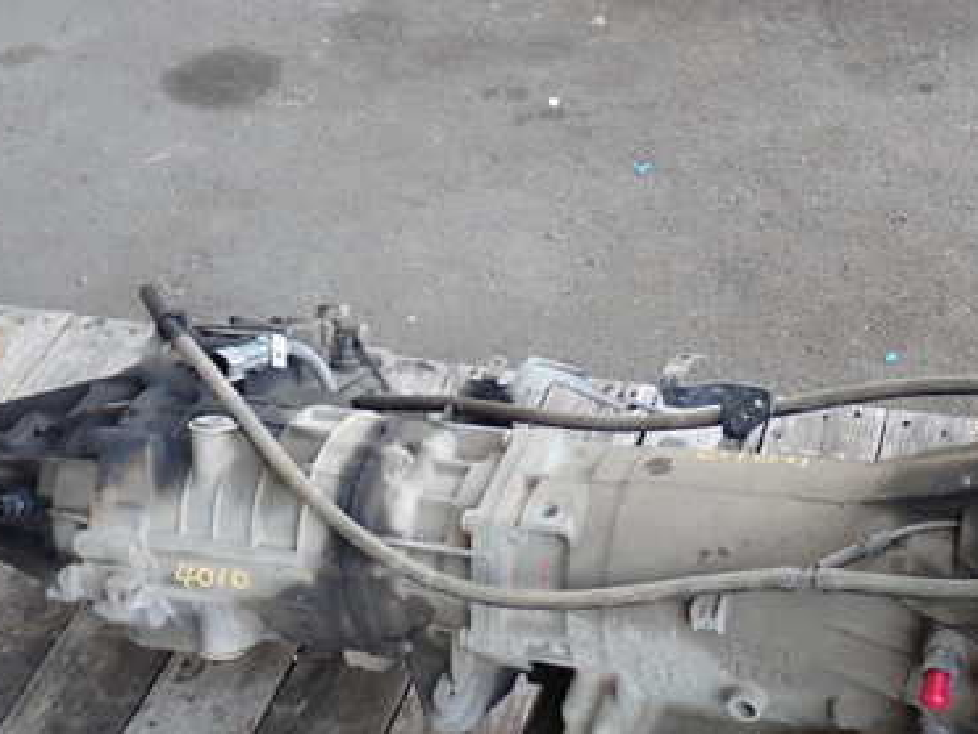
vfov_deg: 25.1
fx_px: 1639
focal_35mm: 58
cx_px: 581
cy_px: 508
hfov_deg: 33.1
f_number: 2.5
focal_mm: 6.37
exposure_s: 1/50
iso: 200
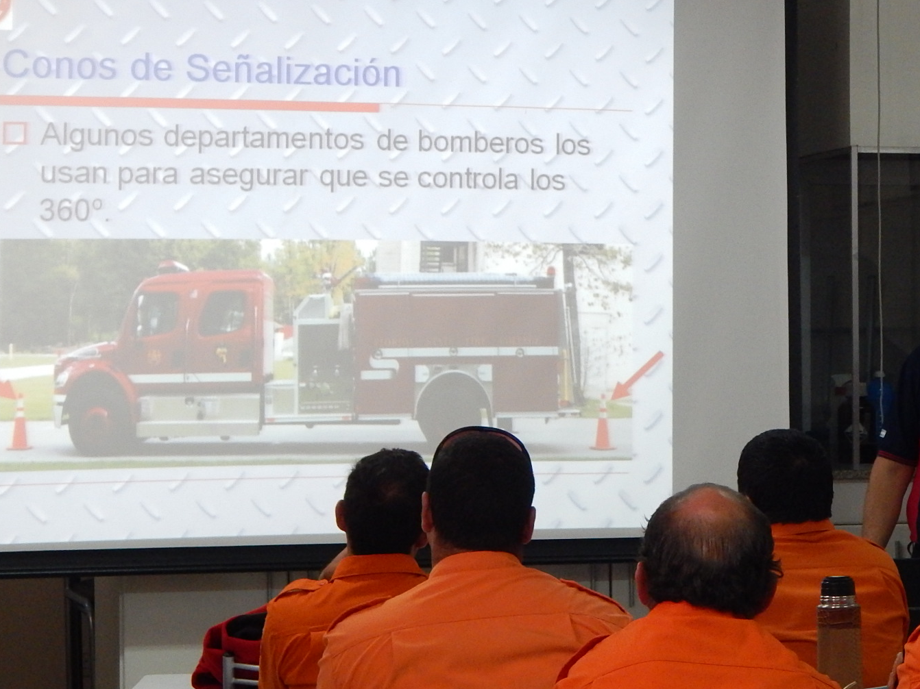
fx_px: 3375
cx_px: 677
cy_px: 399
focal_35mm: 127
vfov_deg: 11.7
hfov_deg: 15.5
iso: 400
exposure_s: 1/50
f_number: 4.2
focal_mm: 13.5
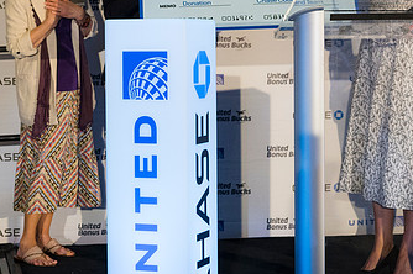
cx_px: 262
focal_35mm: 106
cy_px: 72
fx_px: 1215
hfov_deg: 19.3
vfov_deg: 12.9
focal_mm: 41
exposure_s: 1/200
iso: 720
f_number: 2.8
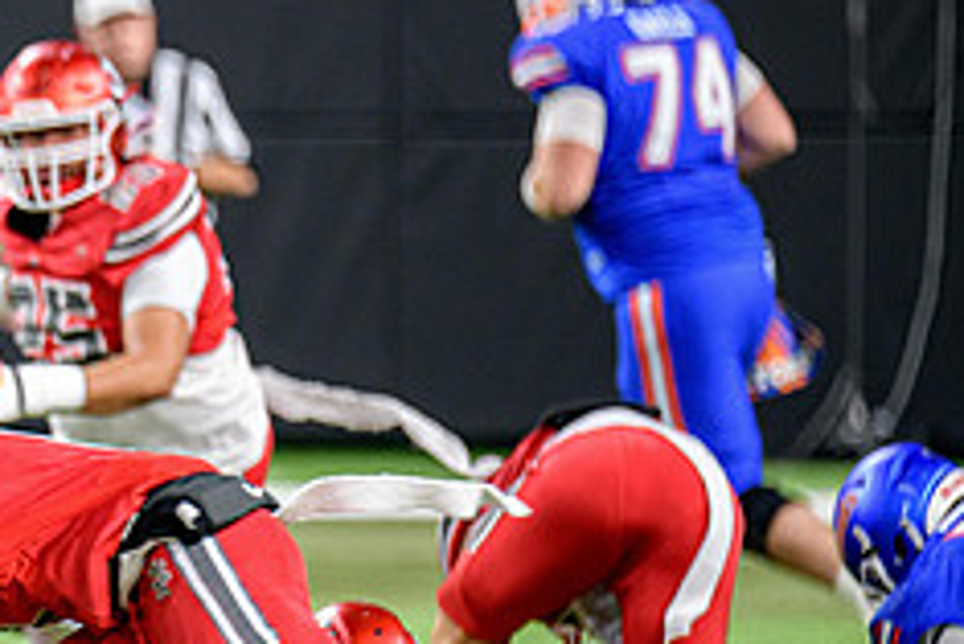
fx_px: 19854
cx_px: -185
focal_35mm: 741
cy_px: 515
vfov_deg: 1.9
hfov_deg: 2.8
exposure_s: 1/400
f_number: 2.8
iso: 1250
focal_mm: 300
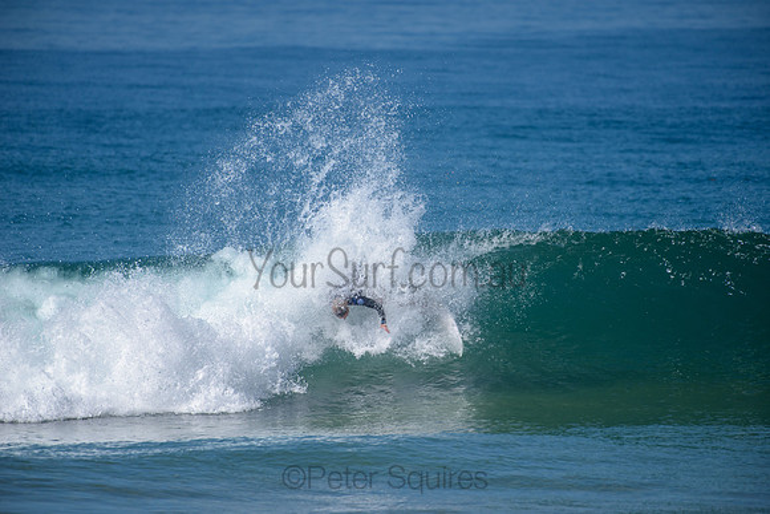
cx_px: 385
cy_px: 257
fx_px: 10696
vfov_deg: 2.8
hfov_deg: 4.1
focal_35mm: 500
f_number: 5.6
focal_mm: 500
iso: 160
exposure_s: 1/2000
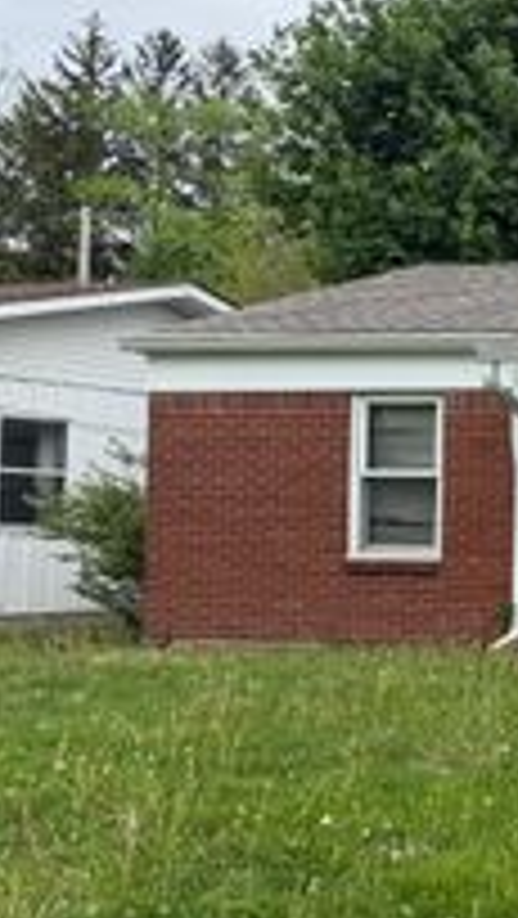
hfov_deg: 14.6
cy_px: 511
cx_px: 1117
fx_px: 1560
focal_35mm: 64
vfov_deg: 32.8
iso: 80
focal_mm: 6.76
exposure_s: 1/1271
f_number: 1.78
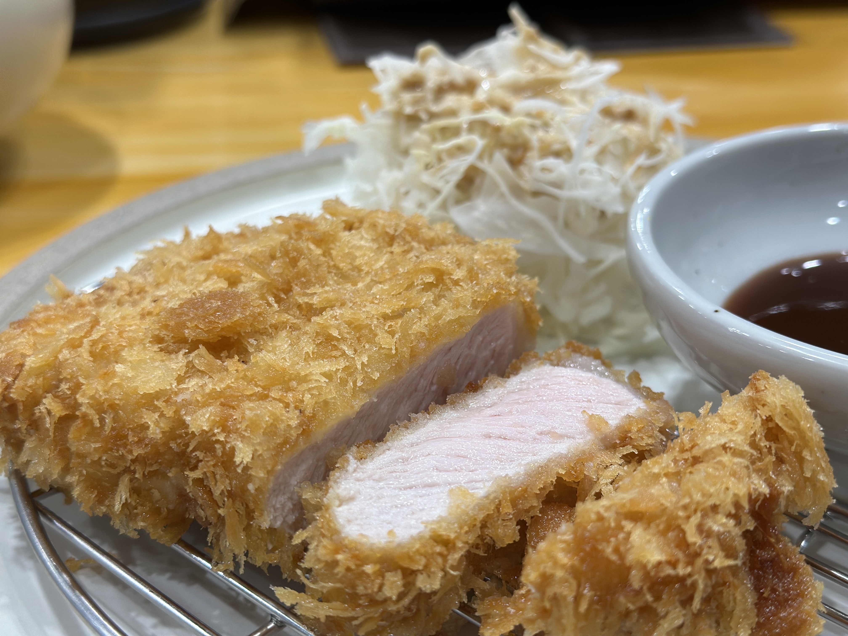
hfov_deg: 39.7
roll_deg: -0.5
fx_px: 1176
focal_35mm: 48
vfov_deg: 30.3
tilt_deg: -28.8
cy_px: 318
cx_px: 424
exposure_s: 1/120
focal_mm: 6.86
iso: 100
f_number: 1.78
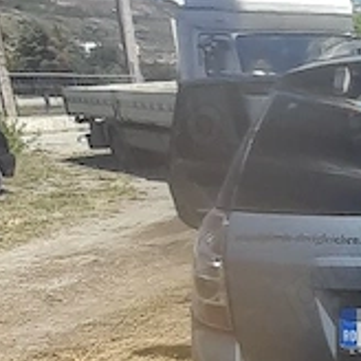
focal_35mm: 56
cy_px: 262
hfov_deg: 24.9
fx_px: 661
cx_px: 511
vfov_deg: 30.2
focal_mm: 1.13
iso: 40
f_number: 2.2
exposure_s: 1/909
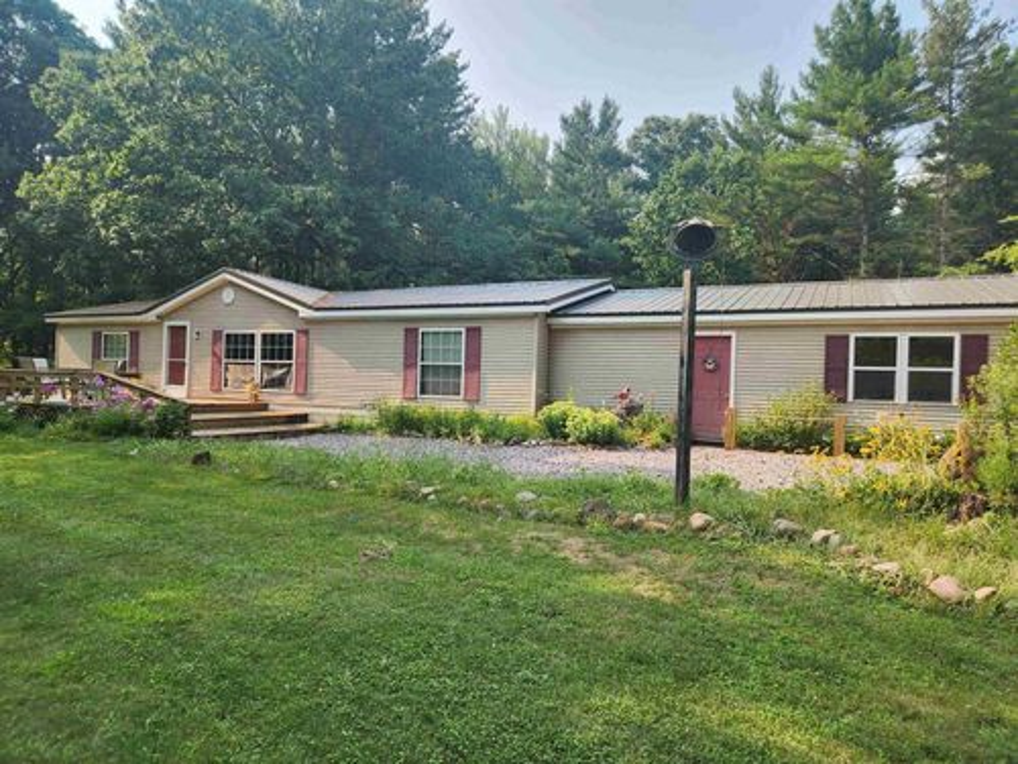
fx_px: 676
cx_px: 509
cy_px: 382
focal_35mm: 23
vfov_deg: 58.9
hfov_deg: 73.9
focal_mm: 5.4
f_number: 1.8
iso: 20
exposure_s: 1/671
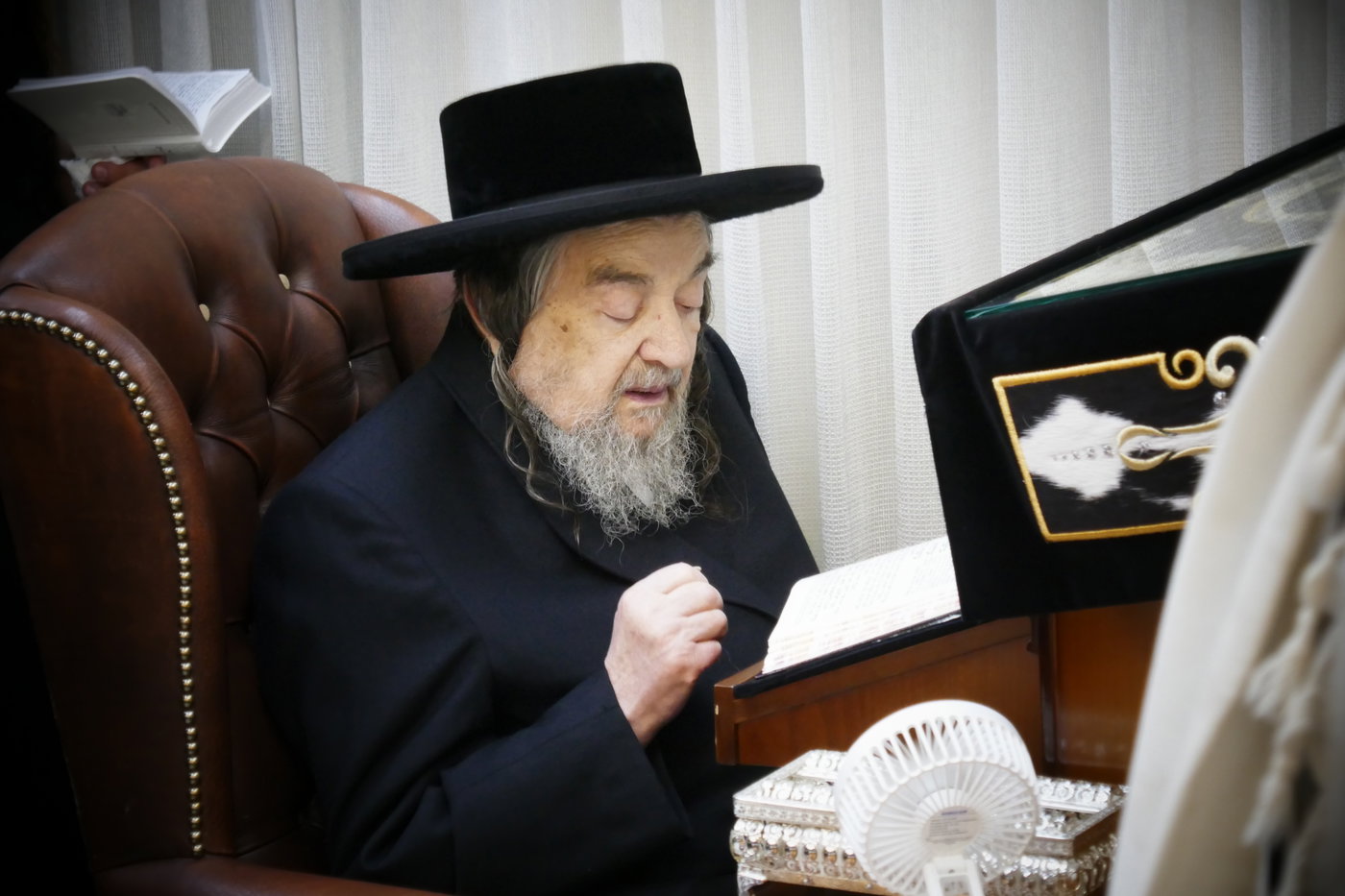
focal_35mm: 154
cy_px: 448
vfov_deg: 8.9
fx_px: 5753
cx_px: 672
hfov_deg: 13.3
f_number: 5.8
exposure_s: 1/60
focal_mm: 56
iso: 1600
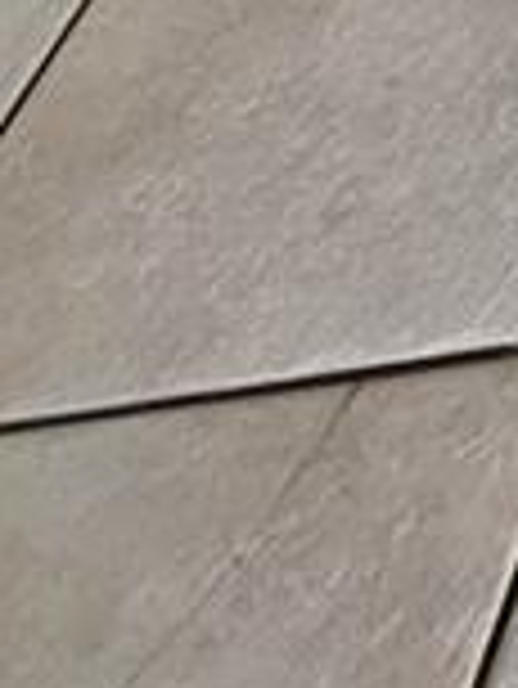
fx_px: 2032
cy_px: -1551
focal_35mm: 102
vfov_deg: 10.4
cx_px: 1806
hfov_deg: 9.3
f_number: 2.2
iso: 160
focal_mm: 1.74
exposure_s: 1/60
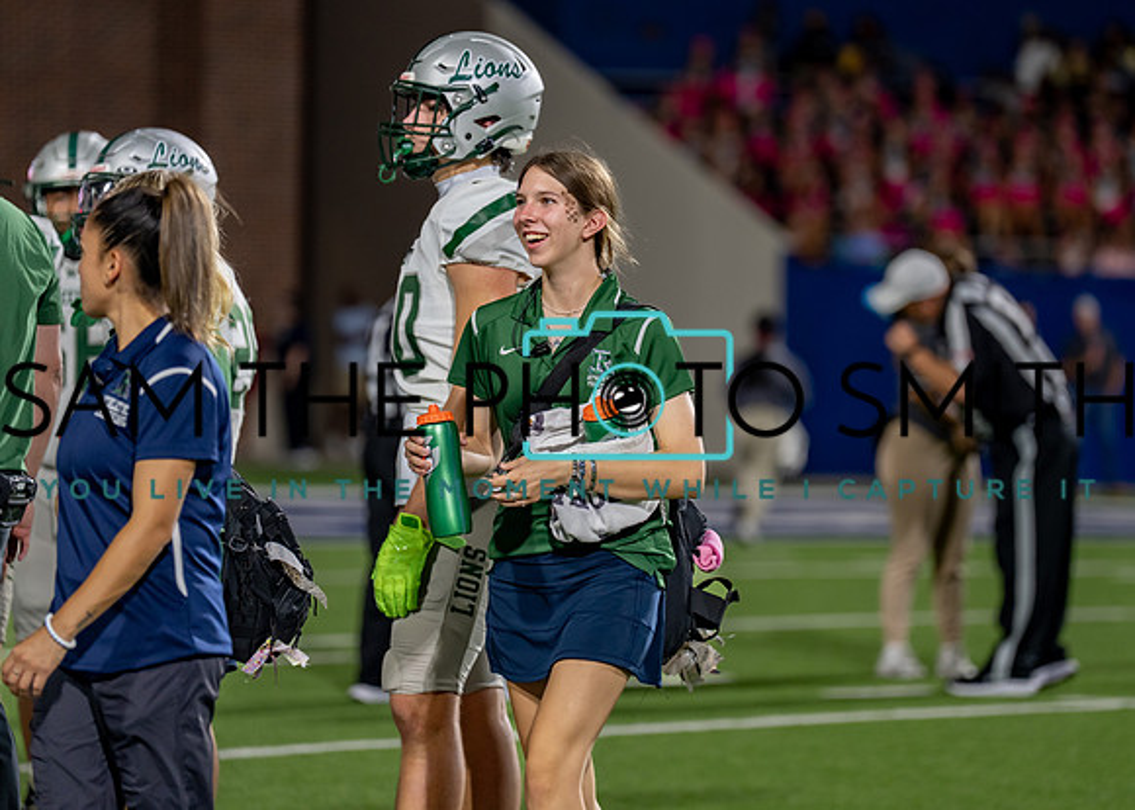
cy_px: 360
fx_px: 6996
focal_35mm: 217
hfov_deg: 9.3
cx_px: 597
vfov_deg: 6.6
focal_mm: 167
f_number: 2.8
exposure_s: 1/640
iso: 1000
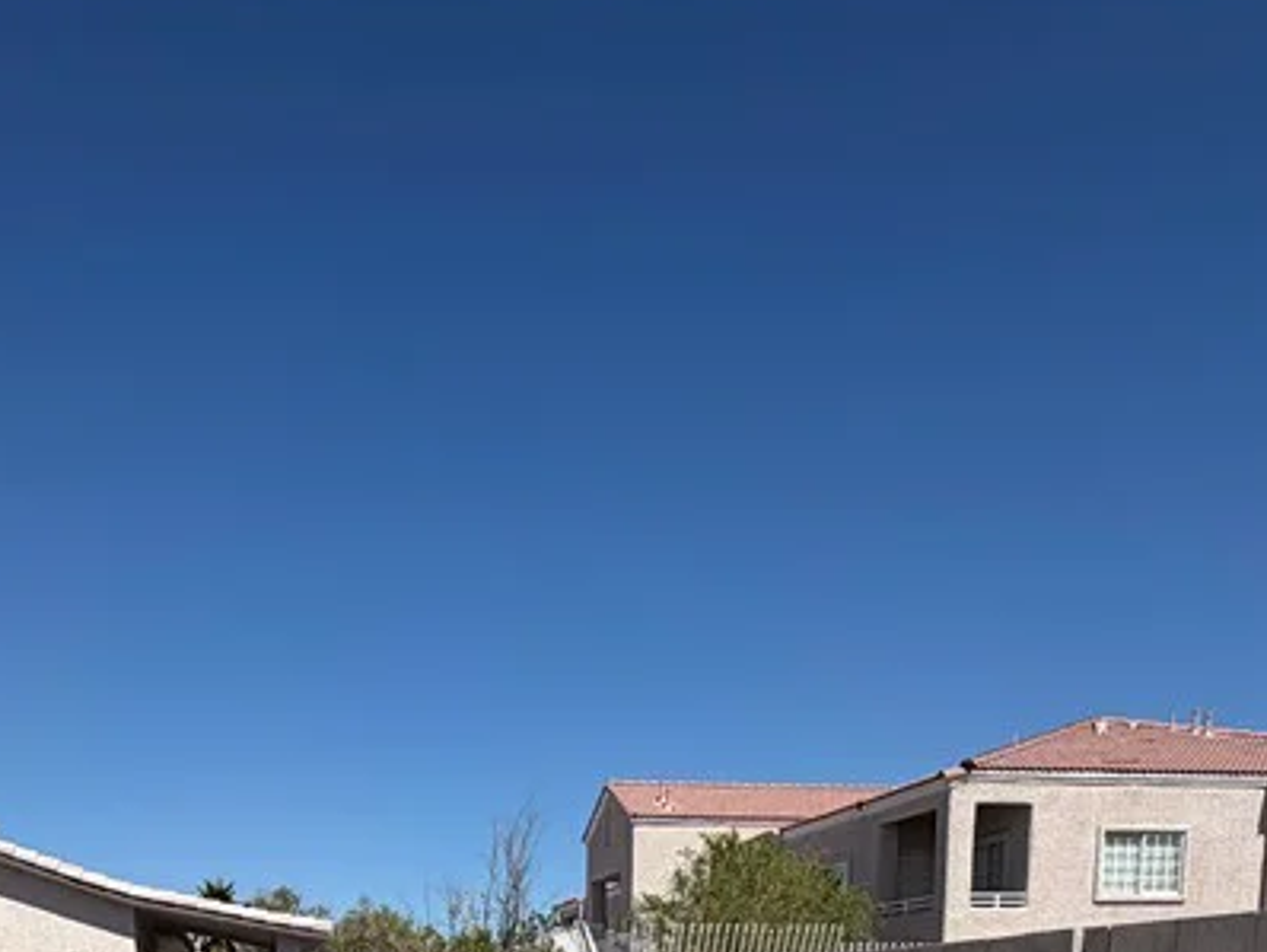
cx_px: 439
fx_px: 1318
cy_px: 1204
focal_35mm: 36
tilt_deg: -8.3
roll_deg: +0.0
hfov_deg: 50.5
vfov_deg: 31.6
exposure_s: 1/1698
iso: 20
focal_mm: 2.22
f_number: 2.2
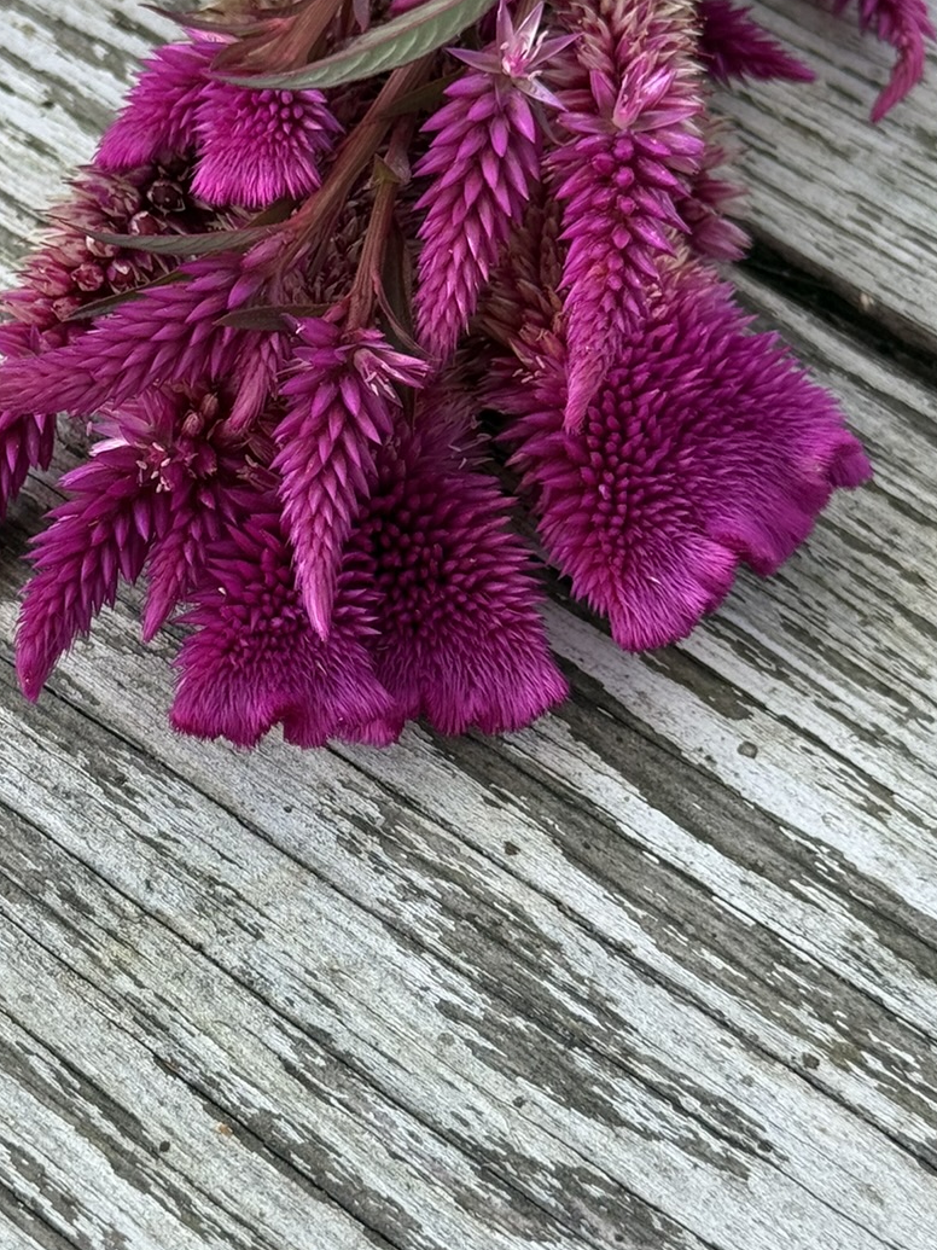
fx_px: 3429
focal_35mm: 95
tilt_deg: -50.1
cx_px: 318
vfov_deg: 20.5
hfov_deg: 15.5
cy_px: 320
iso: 100
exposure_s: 1/641
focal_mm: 6.76
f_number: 1.78
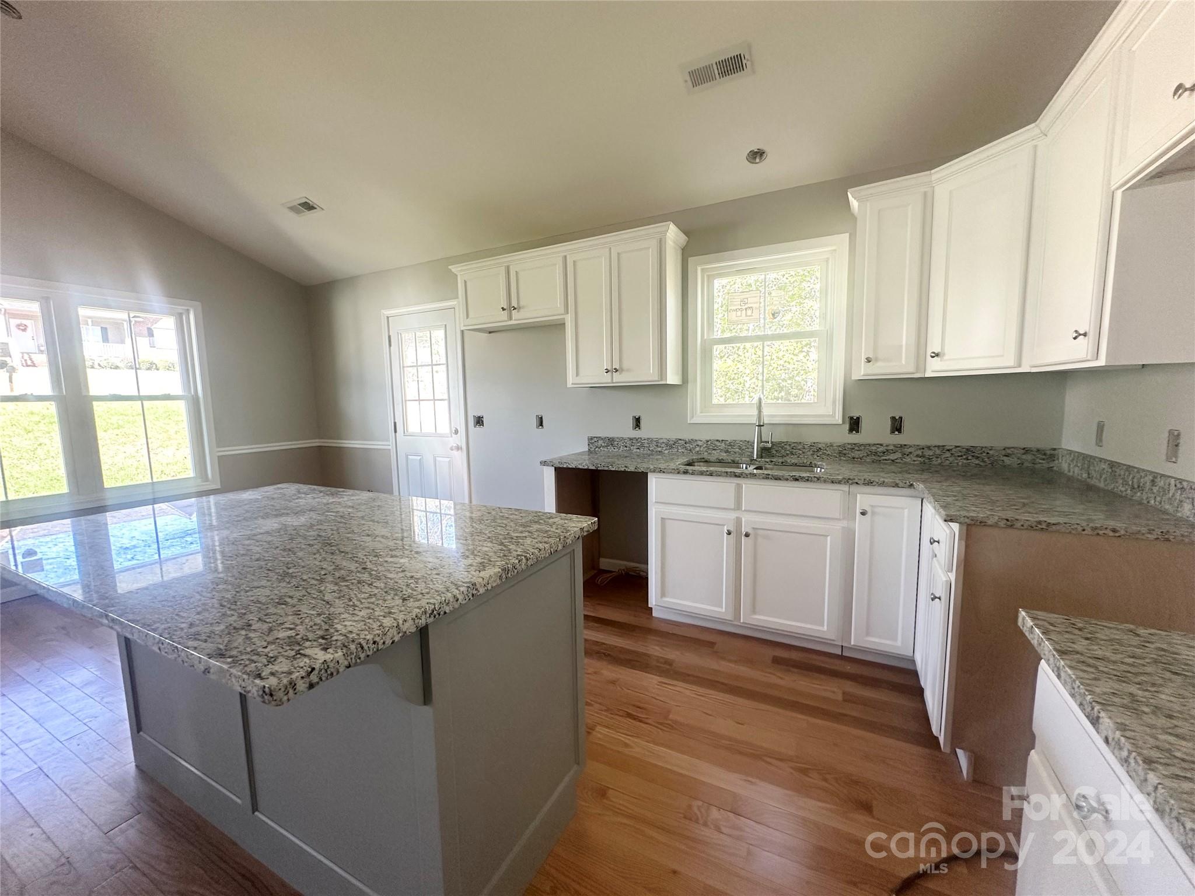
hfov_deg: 102.1
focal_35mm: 14
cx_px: 598
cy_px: 448
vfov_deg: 85.7
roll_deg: +0.7
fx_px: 483
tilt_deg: -6.1
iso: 160
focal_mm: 2.22
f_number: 2.2
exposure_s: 1/99
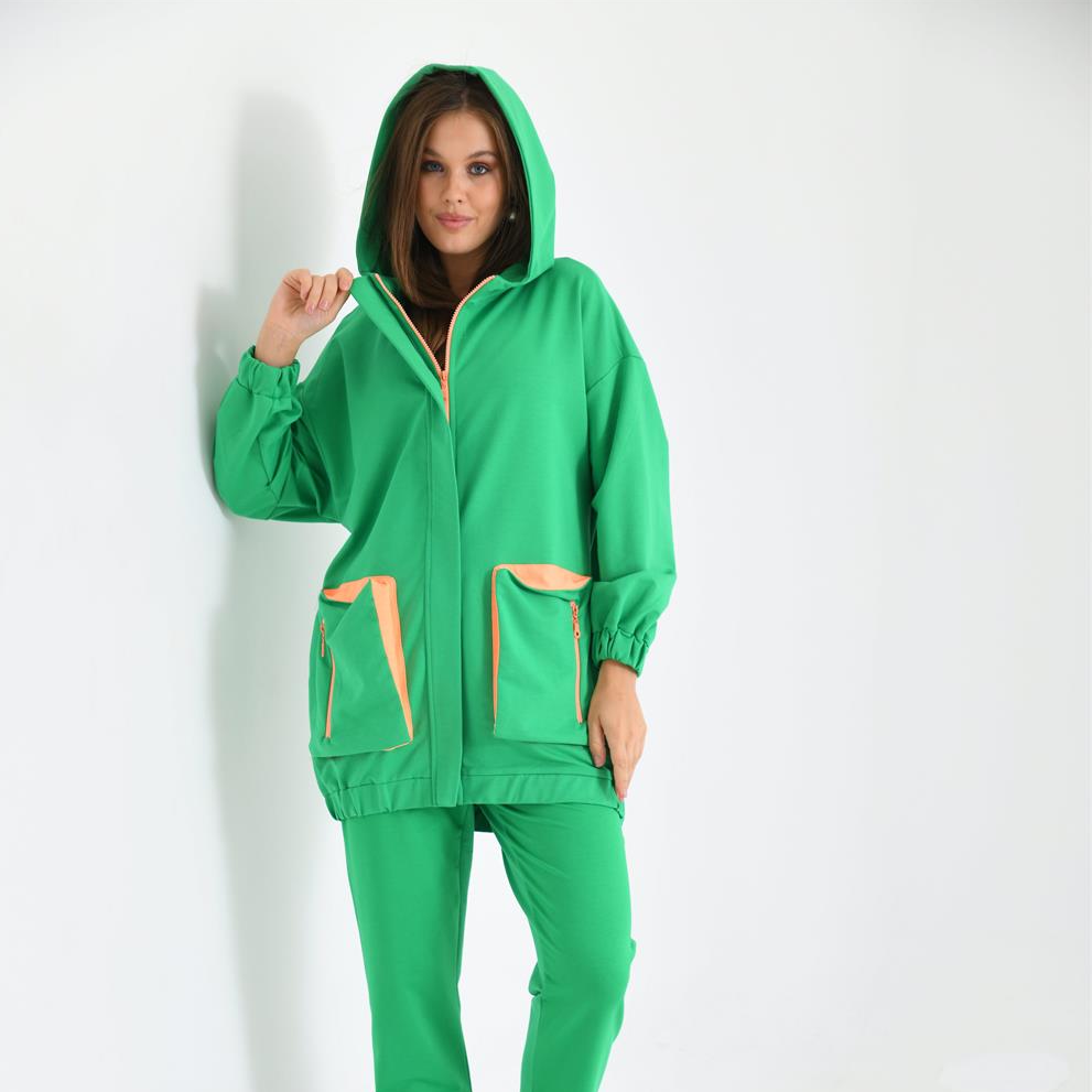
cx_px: 542
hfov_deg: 24.0
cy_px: 822
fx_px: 2570
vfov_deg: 23.7
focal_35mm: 72
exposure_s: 1/125
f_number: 5.6
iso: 100
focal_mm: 56
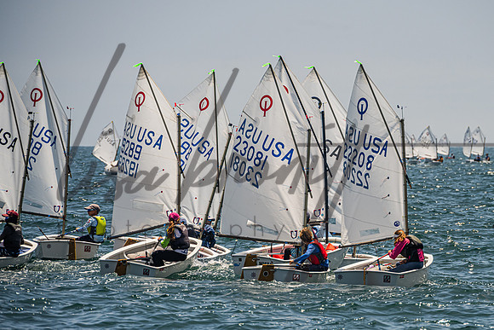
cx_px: 322
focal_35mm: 339
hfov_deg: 6.1
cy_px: 182
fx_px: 4648
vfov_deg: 4.1
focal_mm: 260
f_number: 8
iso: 250
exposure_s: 1/1600
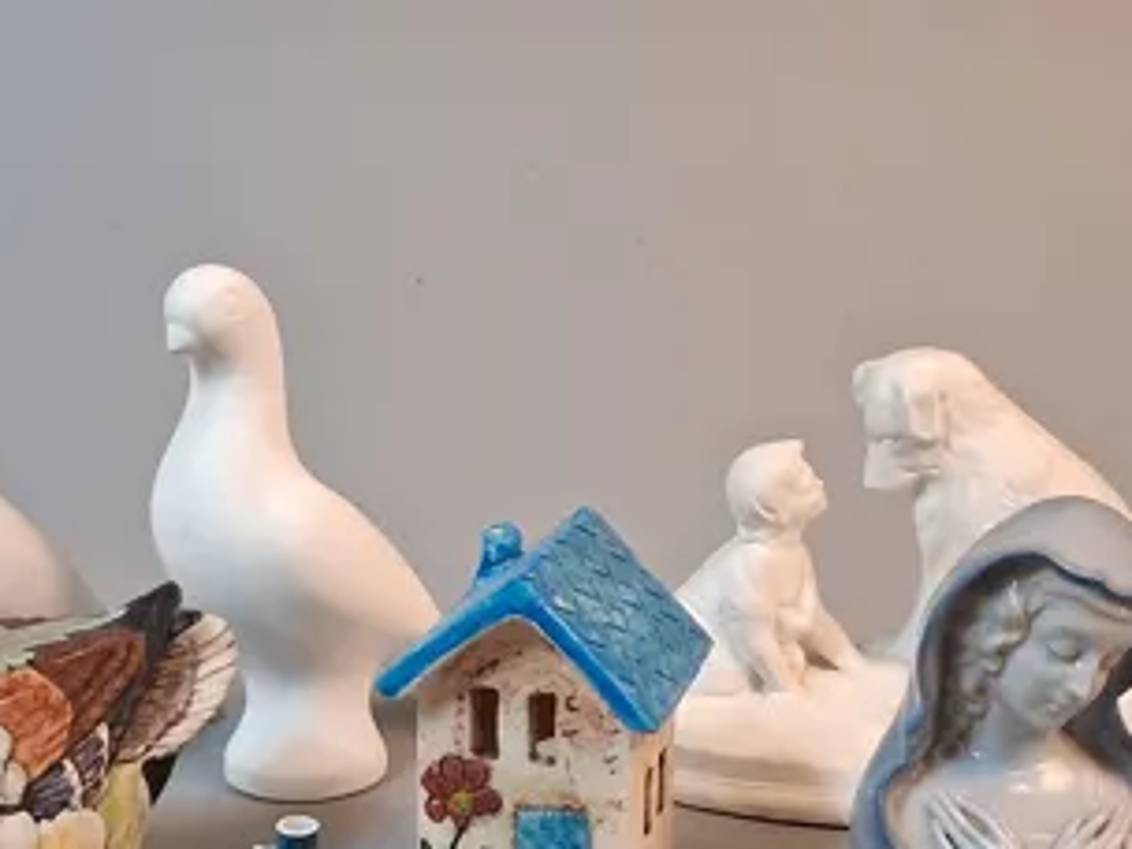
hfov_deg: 27.3
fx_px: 2322
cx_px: 689
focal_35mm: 71
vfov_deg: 20.5
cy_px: 685
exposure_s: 1/50
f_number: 1.8
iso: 320
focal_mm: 4
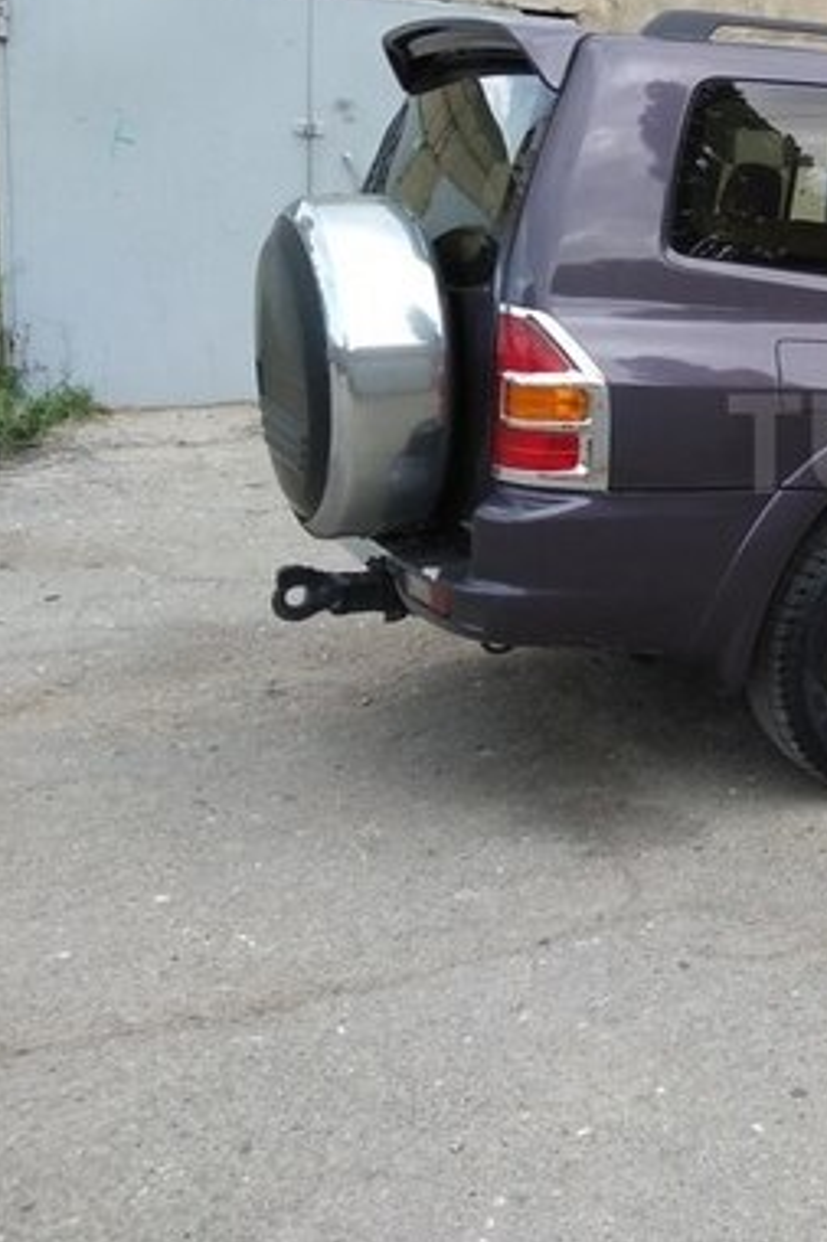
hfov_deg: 25.0
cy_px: 443
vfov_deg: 41.5
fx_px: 1621
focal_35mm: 47
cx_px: 1062
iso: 125
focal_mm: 3.82
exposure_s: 1/326
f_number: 2.2
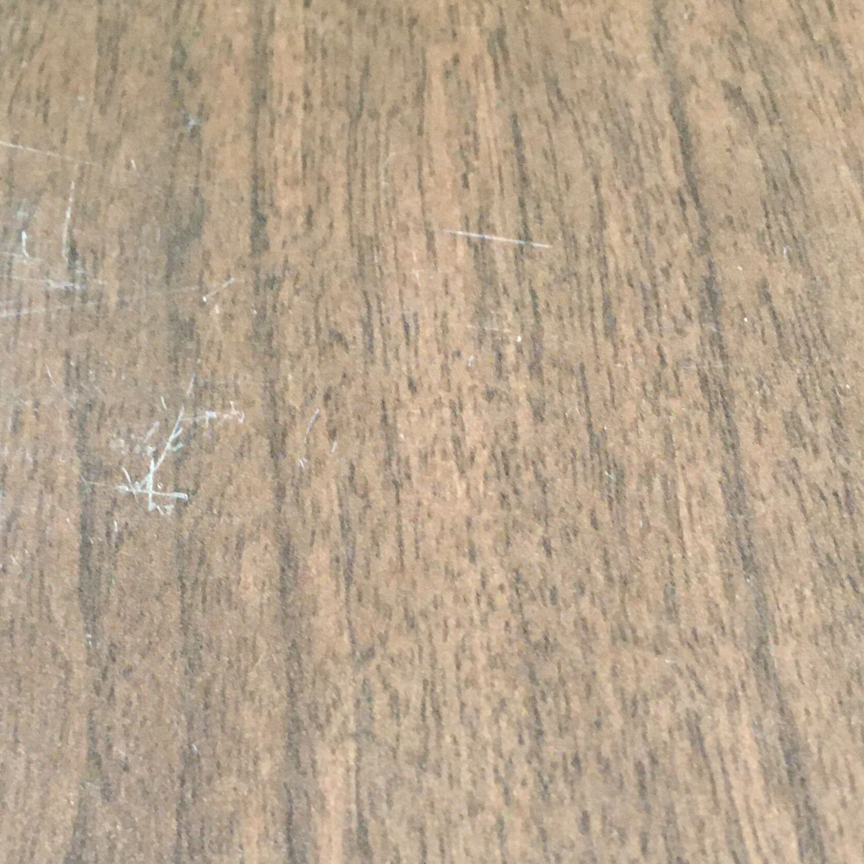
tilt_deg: -54.0
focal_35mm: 62
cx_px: 413
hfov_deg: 27.7
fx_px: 1751
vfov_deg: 27.5
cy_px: 597
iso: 250
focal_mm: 4.15
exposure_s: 1/33
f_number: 2.2
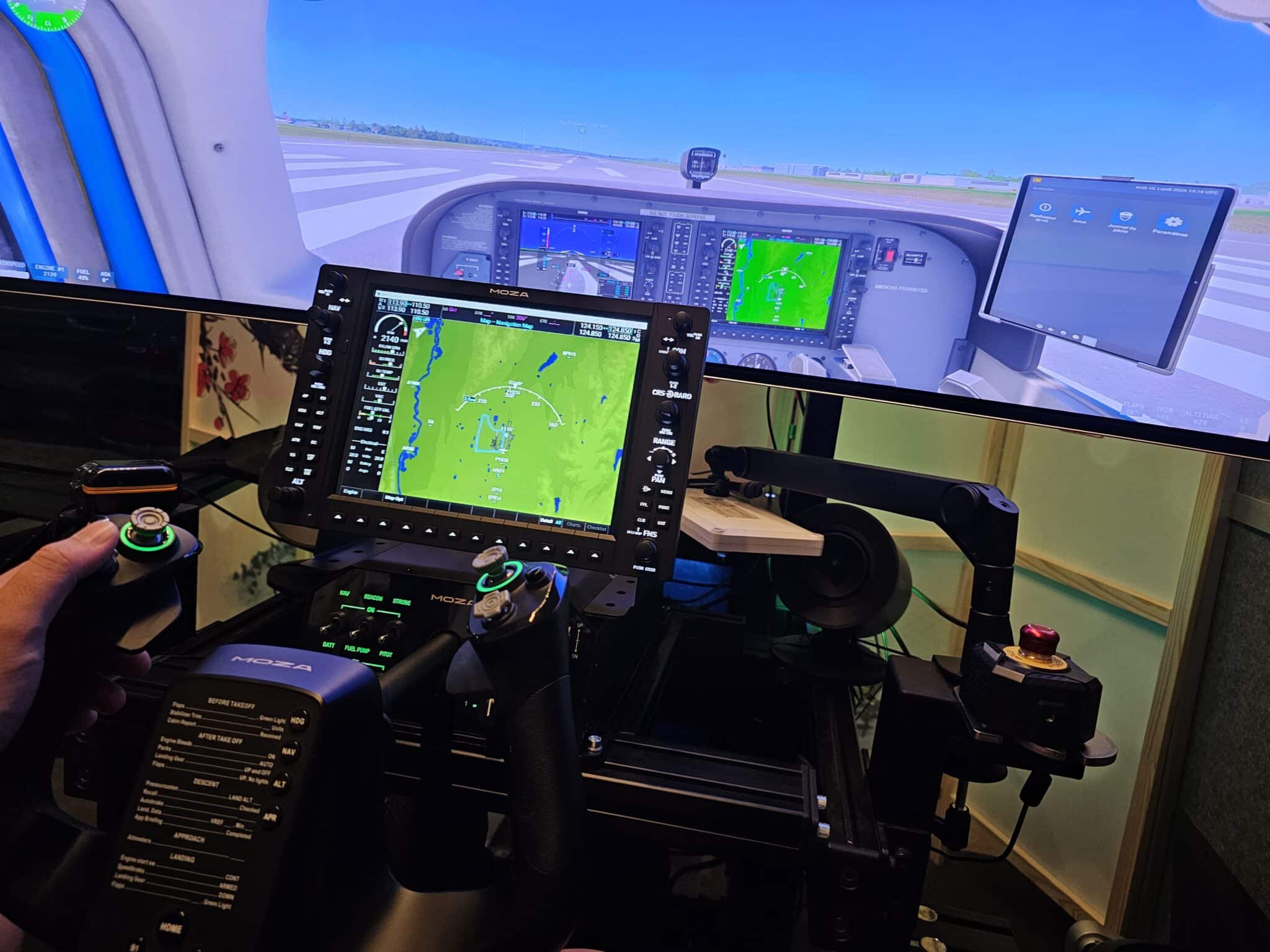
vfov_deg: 58.9
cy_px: 476
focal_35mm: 23
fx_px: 844
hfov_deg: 73.9
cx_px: 635
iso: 320
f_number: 1.7
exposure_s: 1/100
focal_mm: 6.3
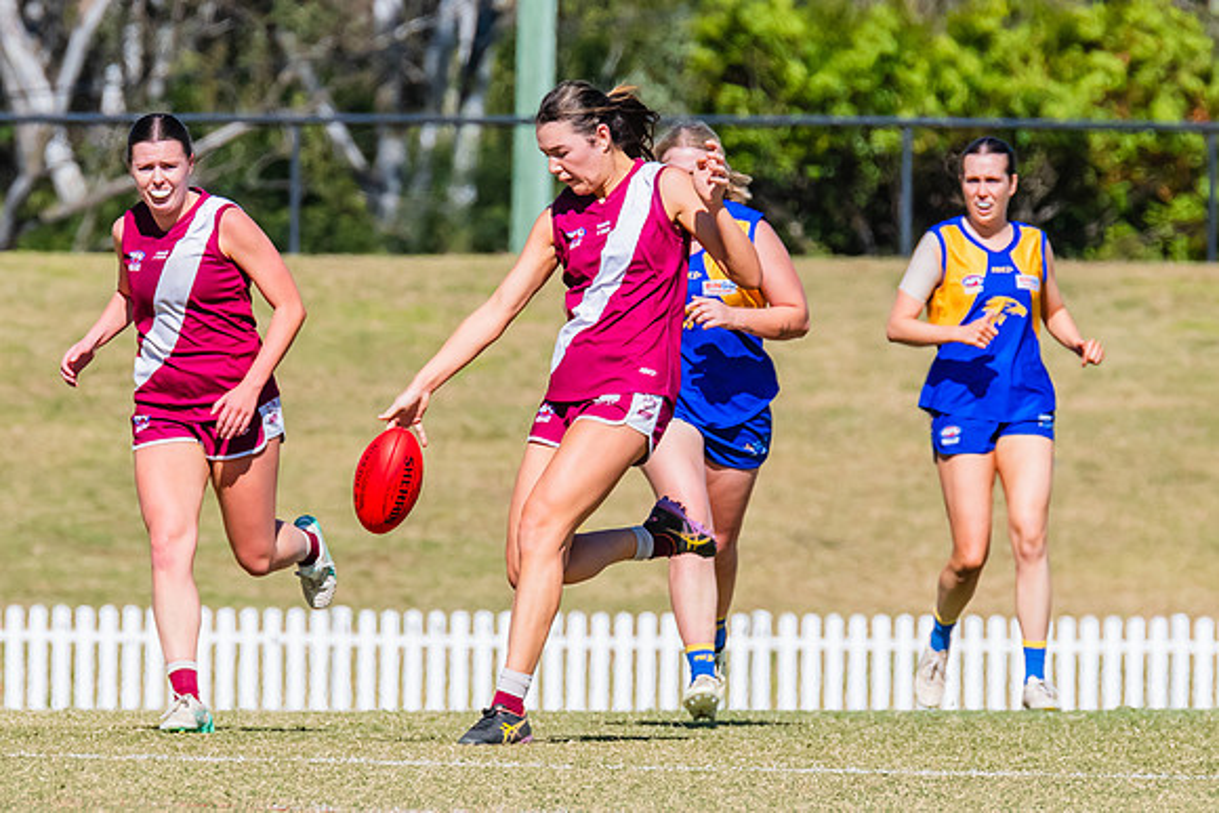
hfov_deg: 2.5
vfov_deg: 1.7
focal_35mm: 823
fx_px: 27883
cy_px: 262
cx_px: 451
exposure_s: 1/1600
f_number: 11
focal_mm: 420
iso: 800
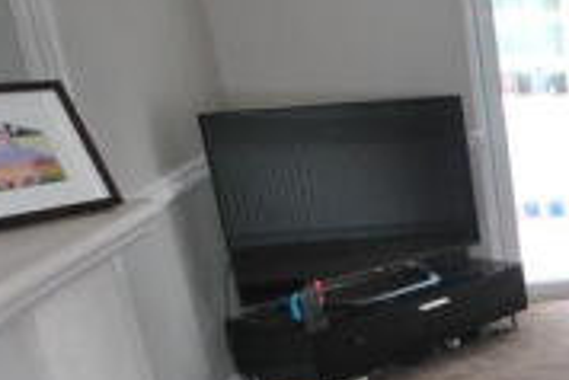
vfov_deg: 23.9
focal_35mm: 55
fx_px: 870
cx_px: 849
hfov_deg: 26.5
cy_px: 356
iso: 250
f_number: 4
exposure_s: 1/30
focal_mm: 10
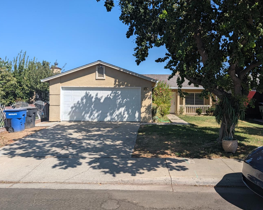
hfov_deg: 64.0
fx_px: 210
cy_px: 101
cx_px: 143
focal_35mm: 27
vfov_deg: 53.2
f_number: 1.68
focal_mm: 6.9
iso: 24
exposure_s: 1/1972
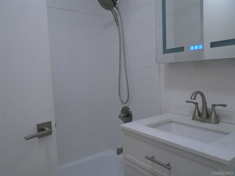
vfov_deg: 53.1
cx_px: 118
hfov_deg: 67.3
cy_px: 88
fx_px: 177
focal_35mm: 26
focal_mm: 4.6
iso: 500
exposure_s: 1/125
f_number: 3.2
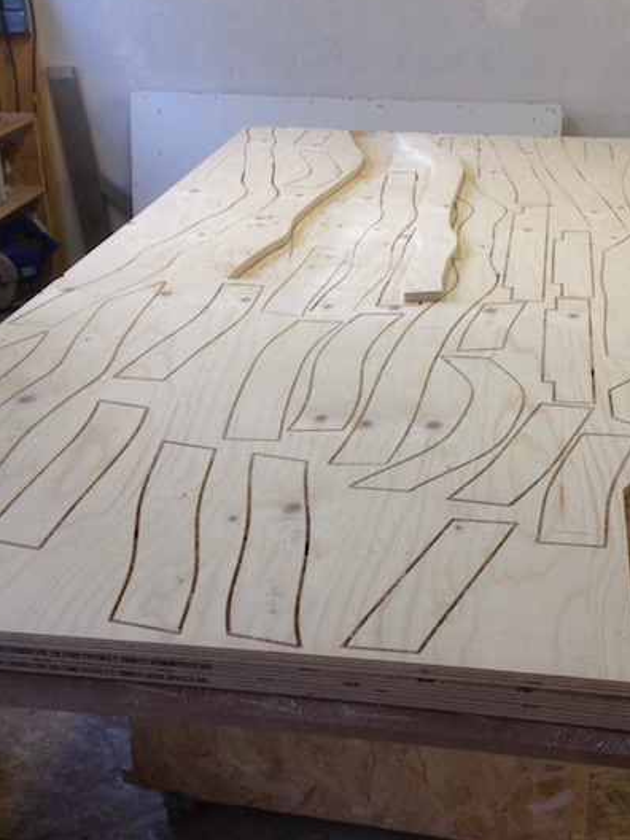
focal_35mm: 50
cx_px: 399
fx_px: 1213
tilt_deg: -23.3
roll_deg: -1.7
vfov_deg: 38.2
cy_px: 436
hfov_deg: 29.0
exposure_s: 1/120
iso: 80
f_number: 2.4
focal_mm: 4.12
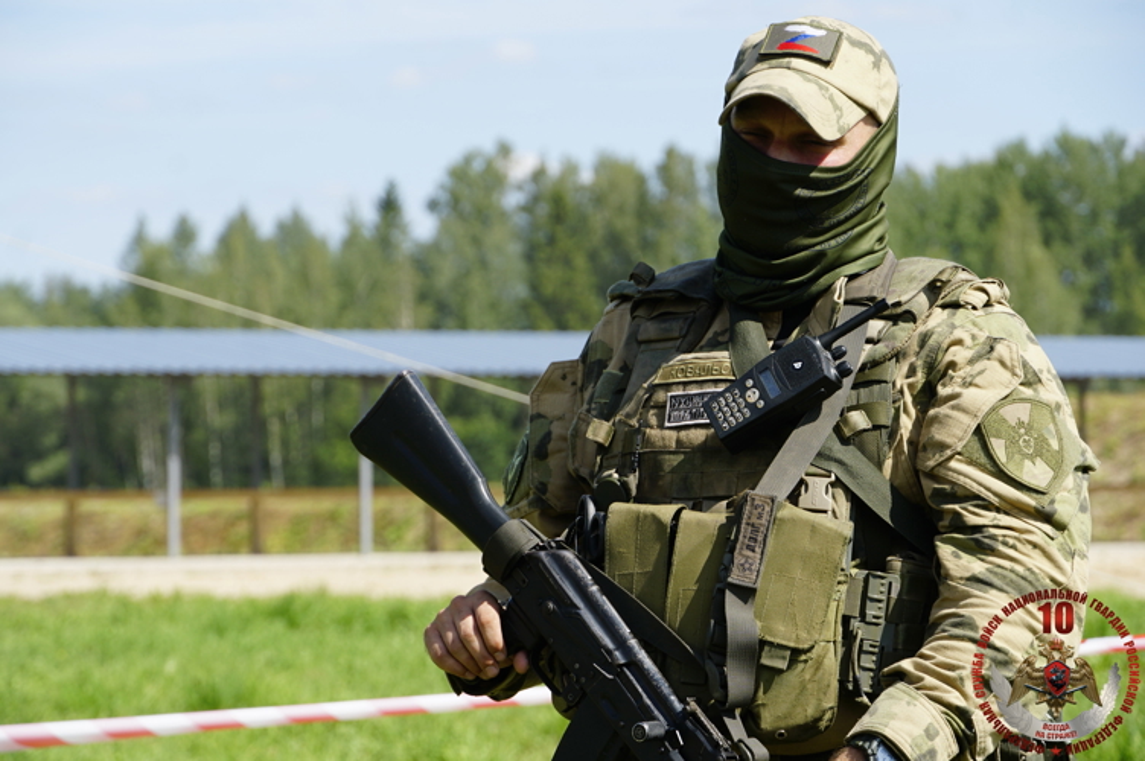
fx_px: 4433
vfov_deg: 9.8
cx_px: 572
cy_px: 380
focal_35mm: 140
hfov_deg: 14.7
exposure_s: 1/200
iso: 100
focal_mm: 93
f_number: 7.1
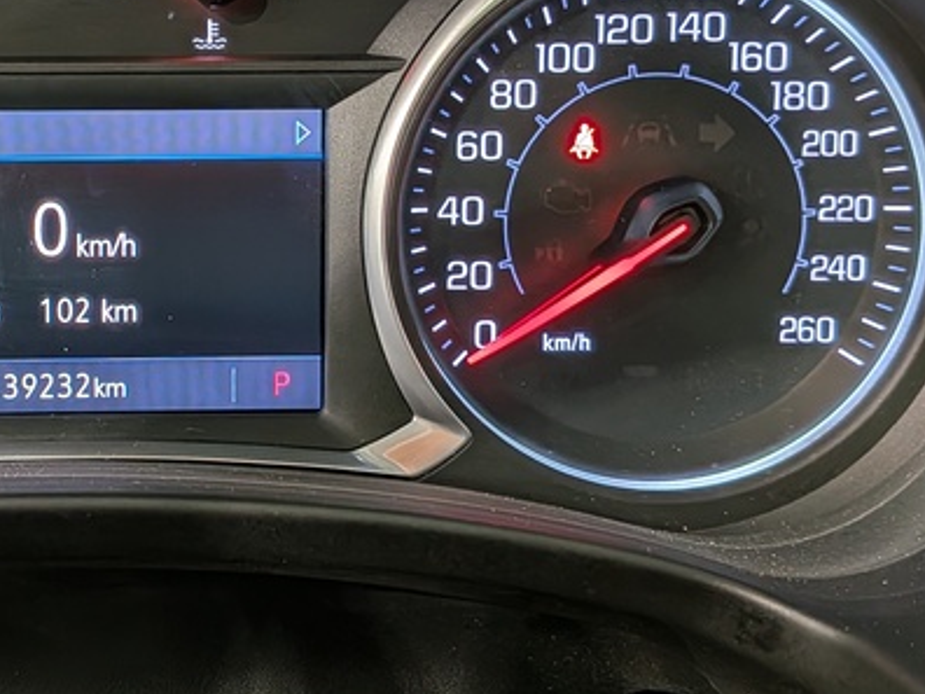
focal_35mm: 62
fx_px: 1657
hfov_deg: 29.6
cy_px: 154
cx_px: 49
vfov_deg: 23.4
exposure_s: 1/24
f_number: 1.7
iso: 194
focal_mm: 4.53
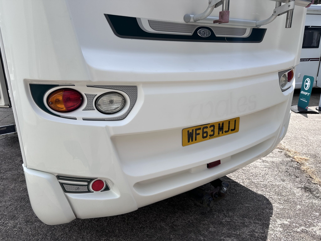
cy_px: 120
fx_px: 223
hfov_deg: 71.6
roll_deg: +1.1
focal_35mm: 24
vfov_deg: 56.8
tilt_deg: -16.4
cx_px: 160
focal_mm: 6.86
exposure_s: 1/3356
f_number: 1.78
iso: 80
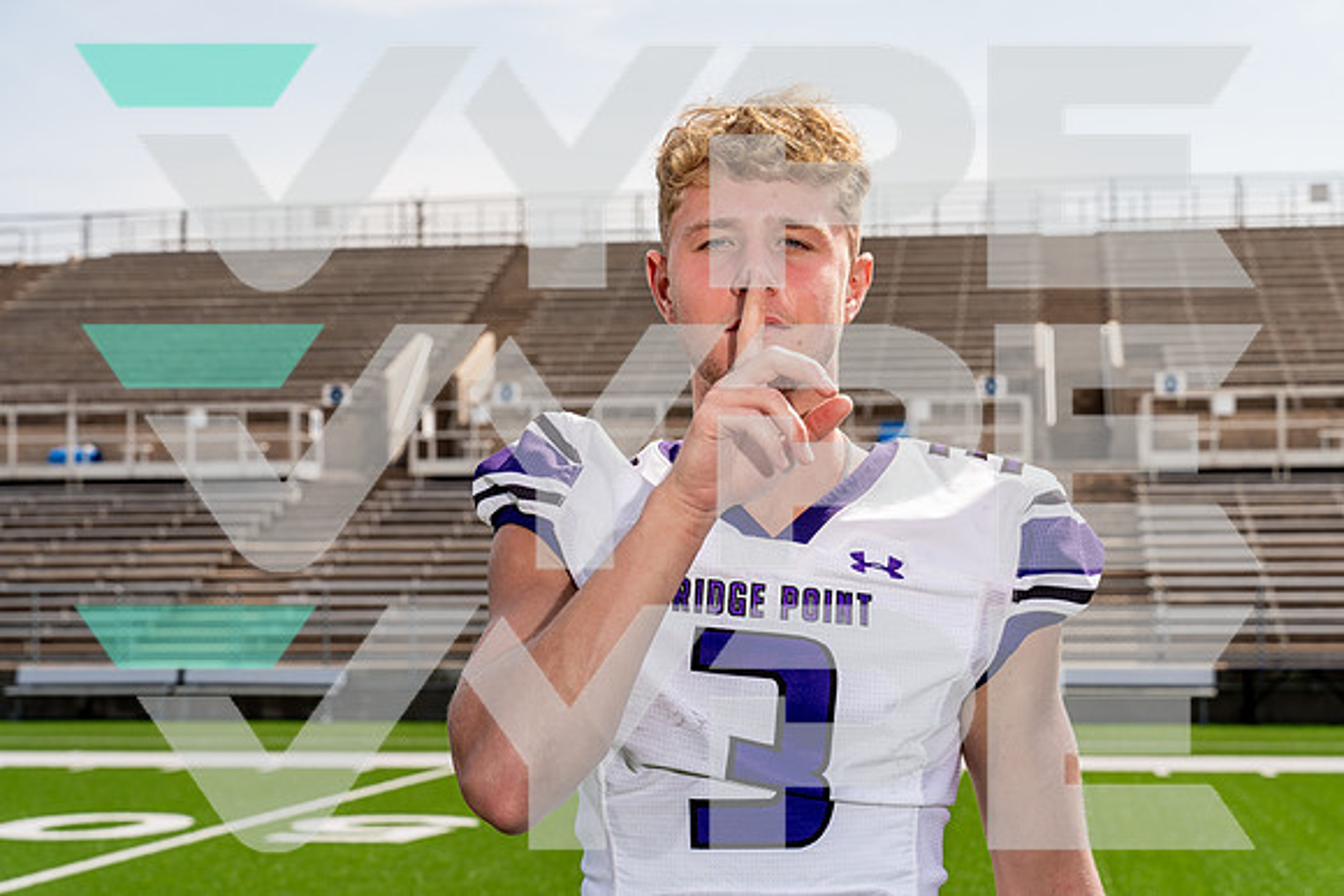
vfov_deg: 19.5
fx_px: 2614
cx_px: 672
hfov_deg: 28.8
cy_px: 448
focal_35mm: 70
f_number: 8
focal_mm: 70
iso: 100
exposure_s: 1/250
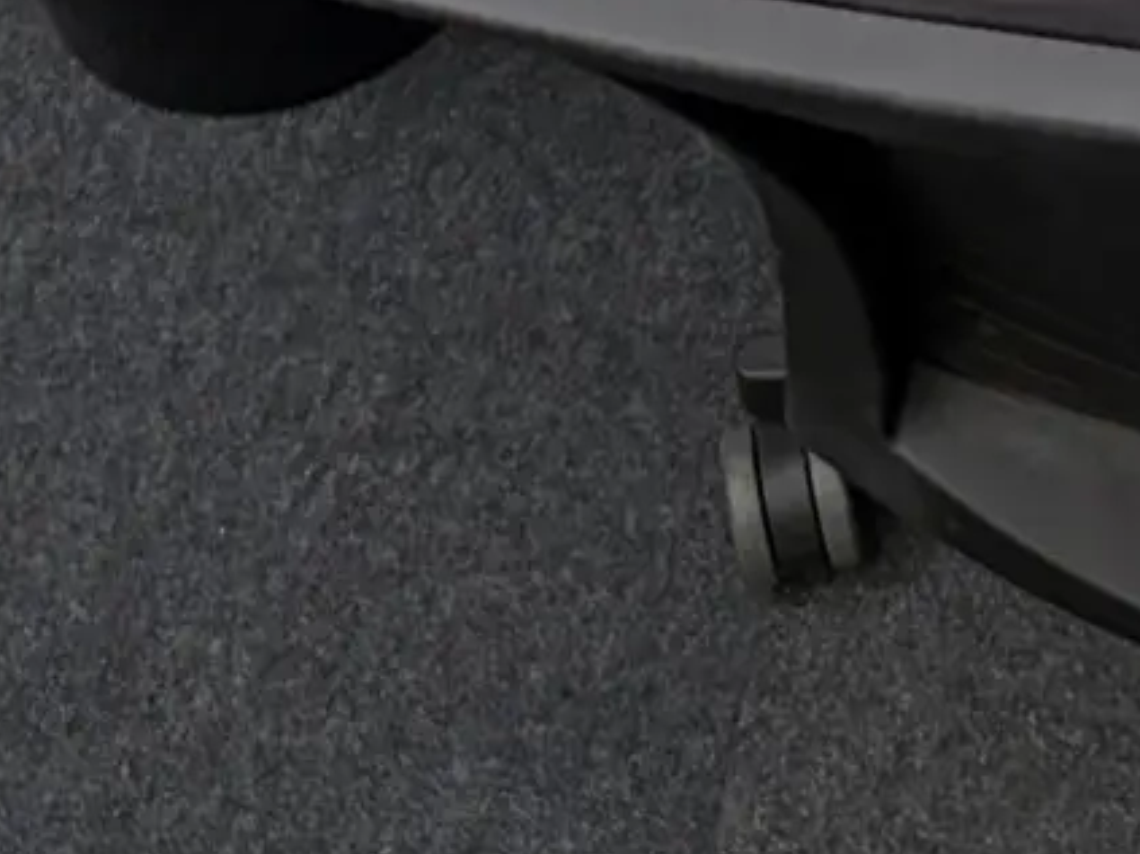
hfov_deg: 15.6
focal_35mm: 118
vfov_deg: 11.6
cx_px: 1620
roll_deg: -0.5
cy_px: -722
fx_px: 3885
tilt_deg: -43.5
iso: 160
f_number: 1.6
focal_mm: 5.96
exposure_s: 1/50
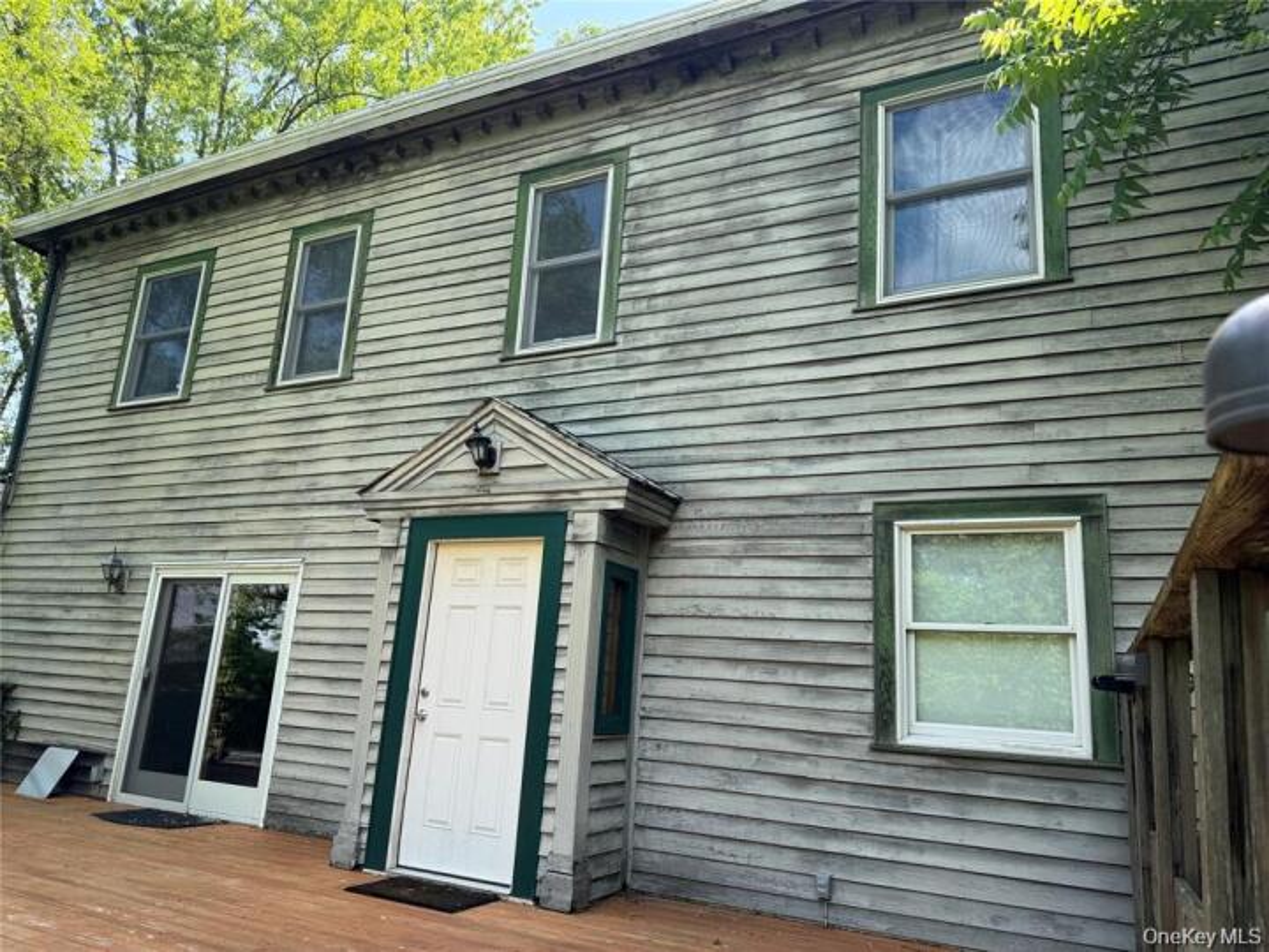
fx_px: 880
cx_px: 634
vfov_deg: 56.8
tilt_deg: +12.2
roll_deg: -3.8
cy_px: 476
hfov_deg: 71.6
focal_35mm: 24
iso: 80
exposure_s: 1/912
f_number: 1.78
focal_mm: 6.76
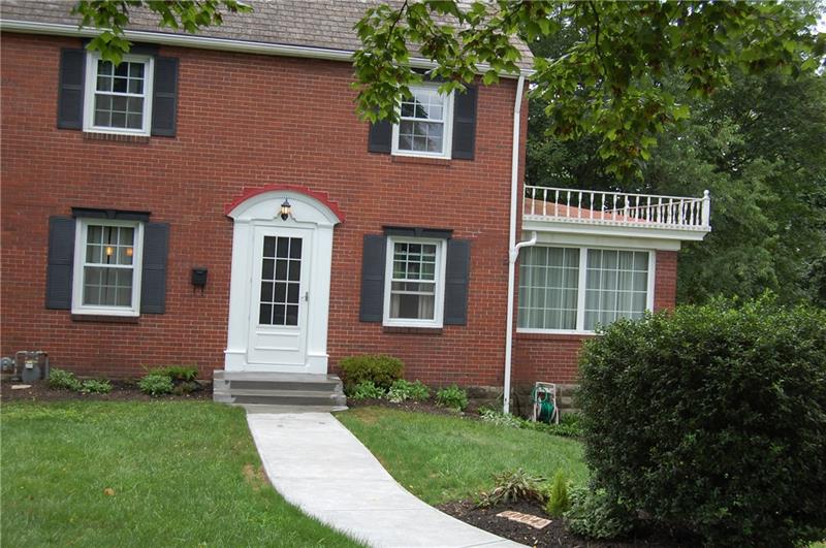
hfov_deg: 46.5
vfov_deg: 31.8
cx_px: 413
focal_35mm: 42
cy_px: 274
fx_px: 962
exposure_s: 1/160
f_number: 6.3
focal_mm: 28
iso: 200
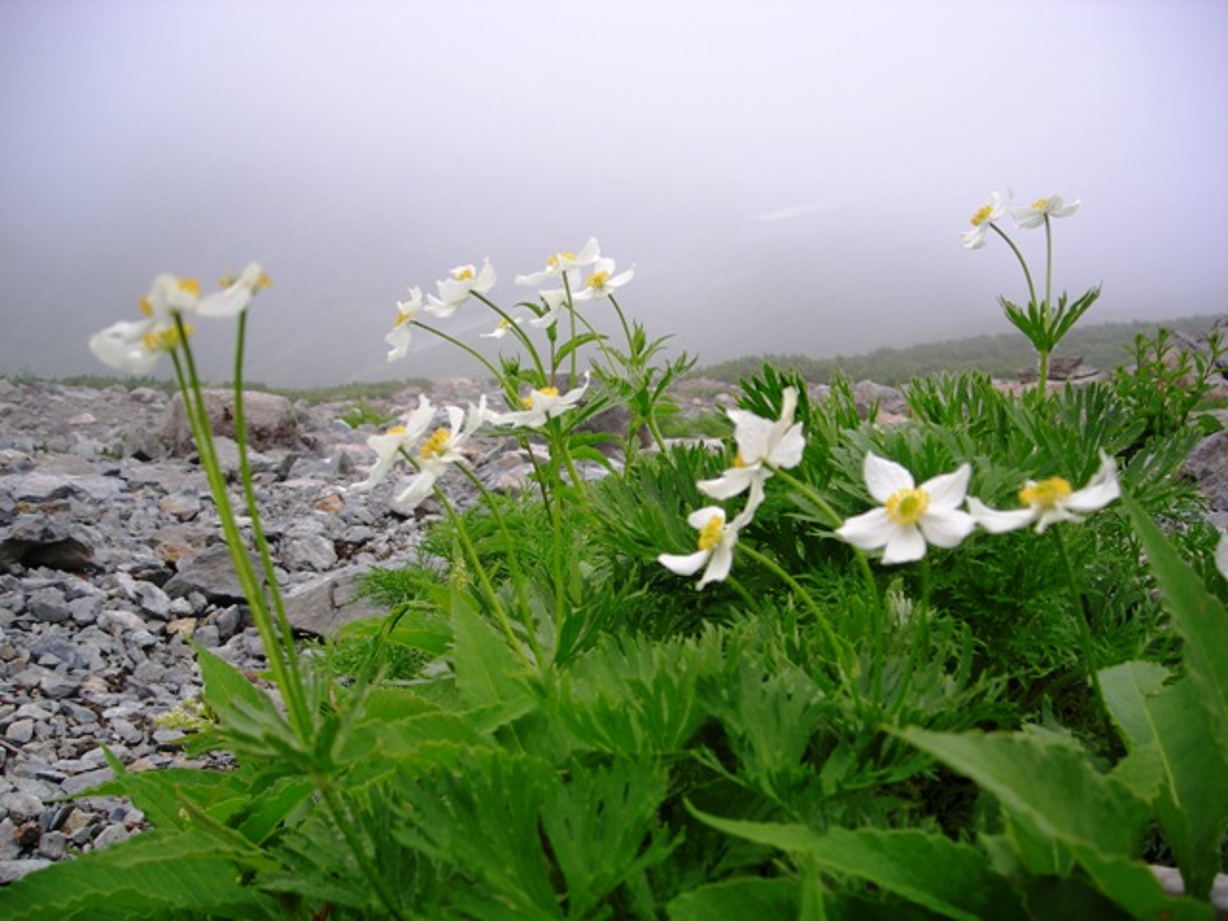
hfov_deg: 52.6
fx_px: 1242
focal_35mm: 35
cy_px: 460
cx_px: 614
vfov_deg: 40.7
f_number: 2.8
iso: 50
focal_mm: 5.7
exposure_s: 1/264
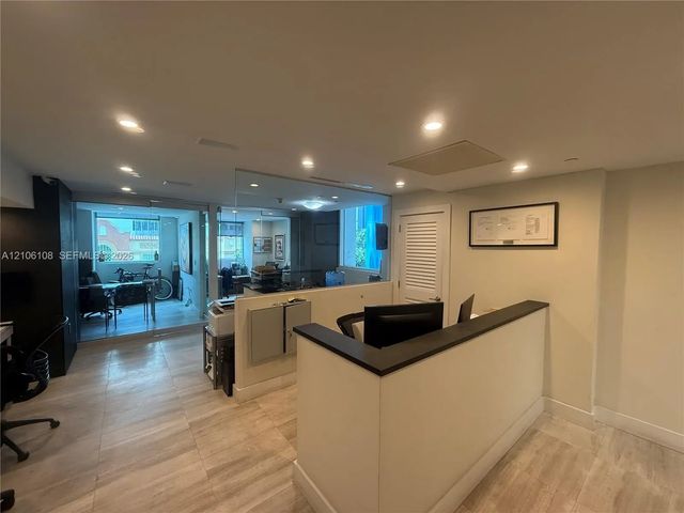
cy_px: 256
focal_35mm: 14
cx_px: 342
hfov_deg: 102.1
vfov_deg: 85.7
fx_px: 277
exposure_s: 1/120
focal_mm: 2.22
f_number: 2.2
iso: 250
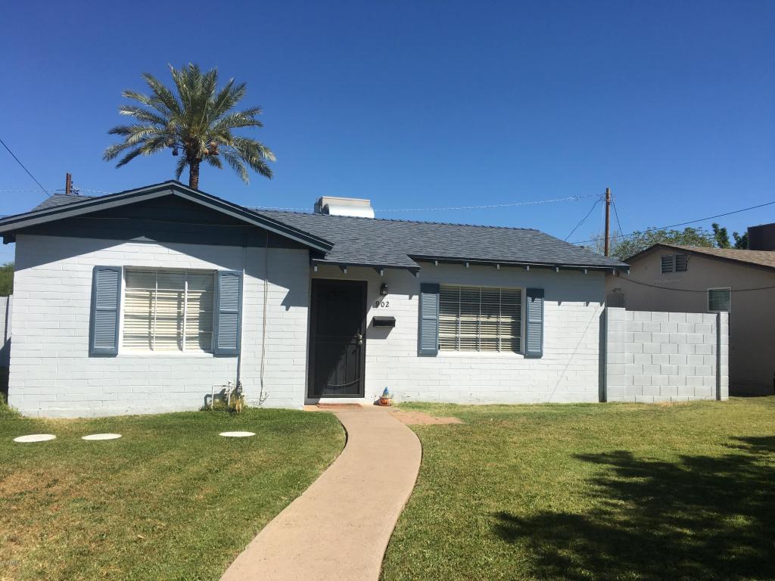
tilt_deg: +3.6
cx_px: 388
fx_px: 649
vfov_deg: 48.2
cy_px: 290
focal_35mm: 29
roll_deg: -0.7
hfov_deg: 61.7
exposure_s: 1/2747
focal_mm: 4.15
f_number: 2.2
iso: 25
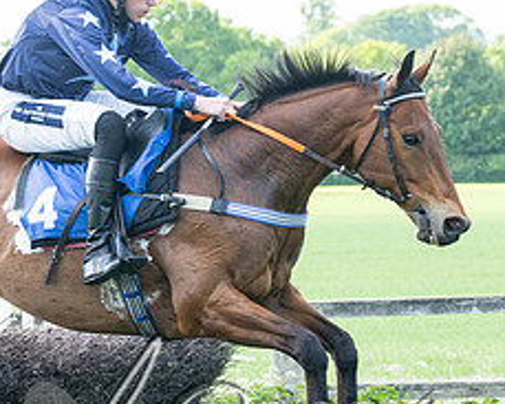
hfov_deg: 6.8
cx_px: 90
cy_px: 276
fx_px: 4258
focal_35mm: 285
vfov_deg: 5.4
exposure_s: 1/800
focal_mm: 71
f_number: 4
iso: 400
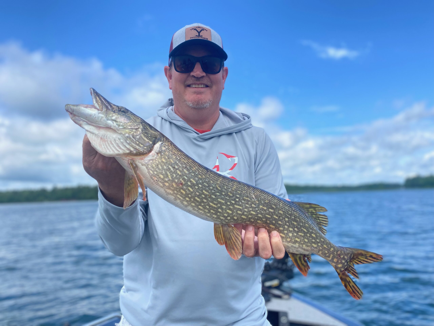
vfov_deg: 53.1
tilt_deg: +4.6
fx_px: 326
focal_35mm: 26
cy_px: 163
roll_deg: +3.2
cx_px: 217
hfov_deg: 67.3
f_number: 1.8
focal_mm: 4.25
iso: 32
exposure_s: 1/2028
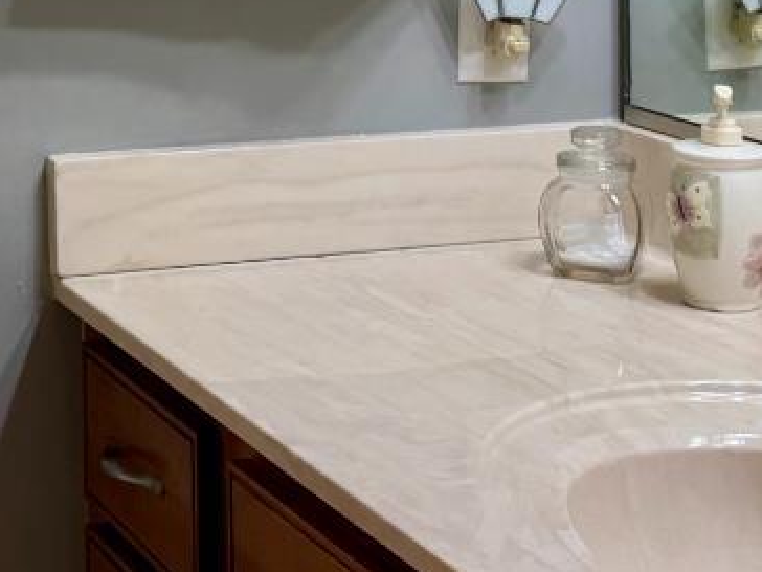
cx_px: -40
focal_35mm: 99
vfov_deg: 14.3
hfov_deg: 19.2
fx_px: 2179
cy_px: -188
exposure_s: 1/151
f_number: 1.78
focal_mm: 6.76
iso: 100
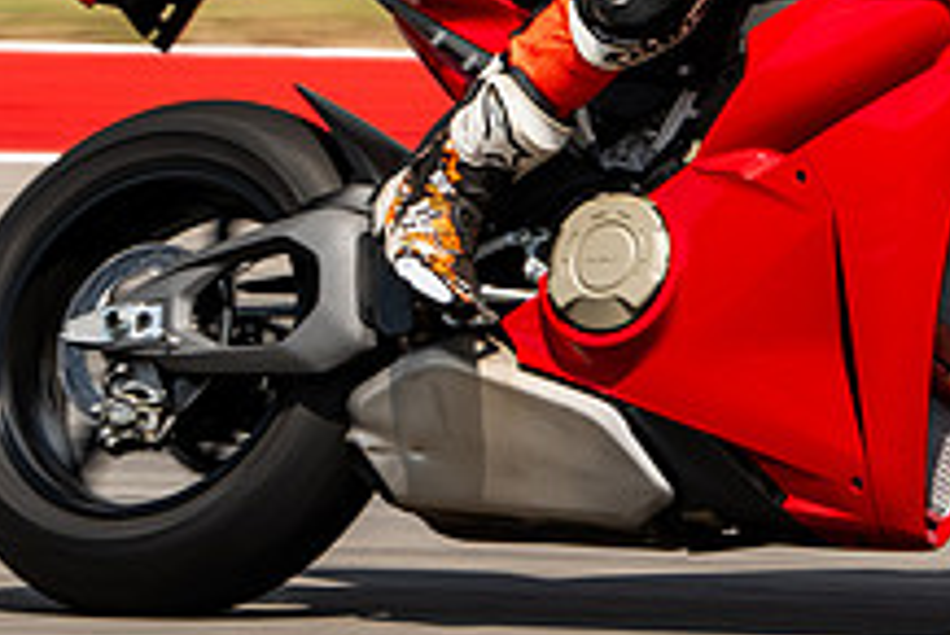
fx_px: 21204
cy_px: 15
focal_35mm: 803
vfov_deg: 1.7
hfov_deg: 2.6
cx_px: 451
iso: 160
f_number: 9
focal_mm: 200
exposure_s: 1/250
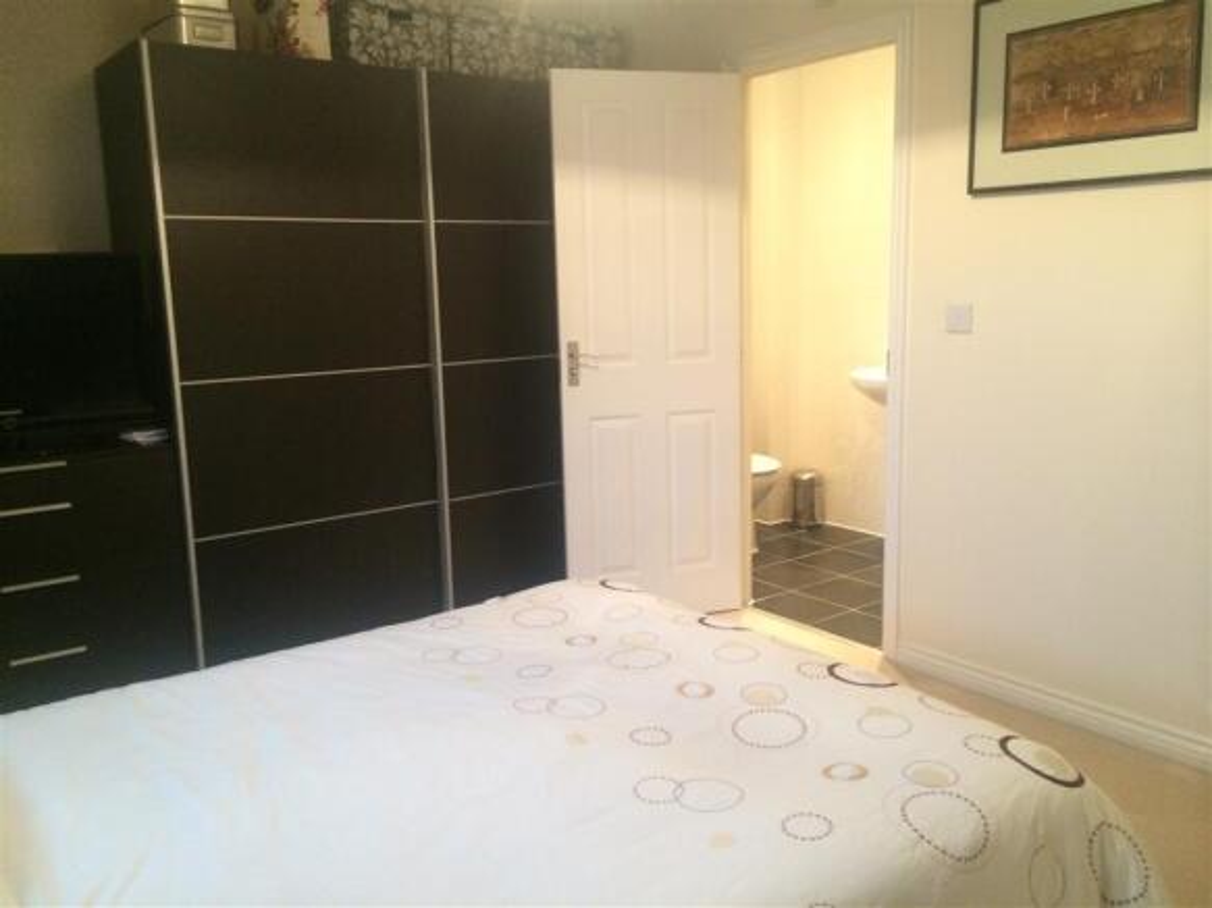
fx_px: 1050
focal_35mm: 30
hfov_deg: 60.0
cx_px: 606
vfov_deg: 46.8
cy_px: 454
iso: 320
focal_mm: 4.12
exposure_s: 1/20
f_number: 2.2
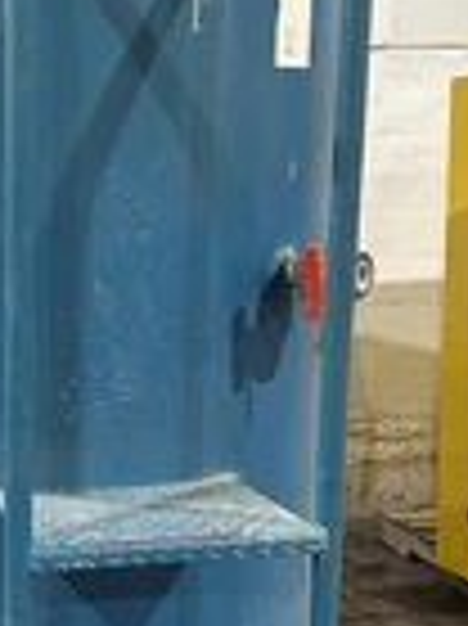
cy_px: 414
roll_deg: +0.1
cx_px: -58
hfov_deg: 20.2
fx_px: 1246
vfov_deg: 28.0
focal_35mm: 69
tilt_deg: -11.9
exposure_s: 1/60
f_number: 1.78
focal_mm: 6.86
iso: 320
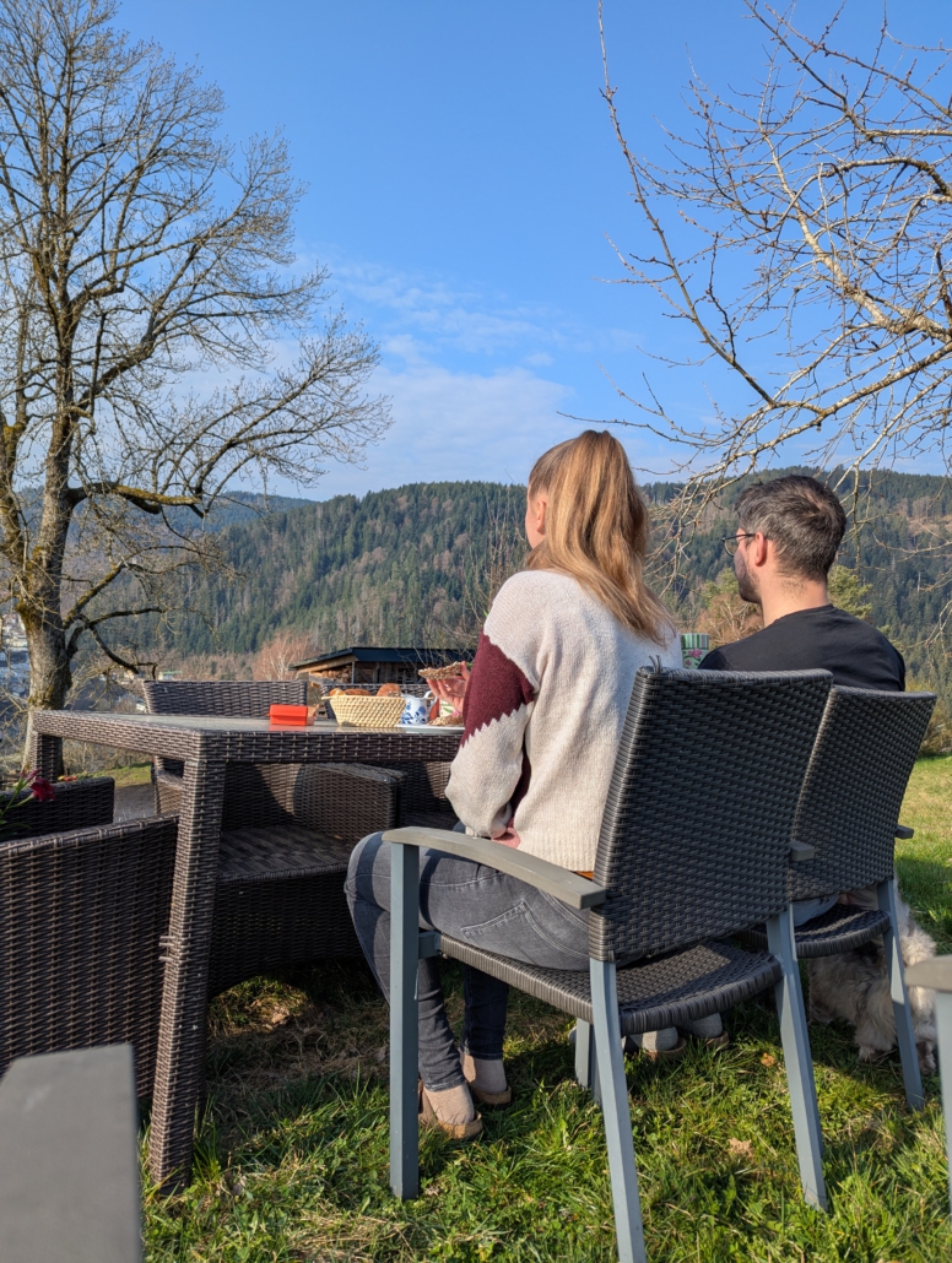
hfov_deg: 57.0
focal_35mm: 24
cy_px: 632
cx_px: 476
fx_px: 878
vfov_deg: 71.5
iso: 46
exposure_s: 1/1795
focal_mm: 6.81
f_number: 1.85
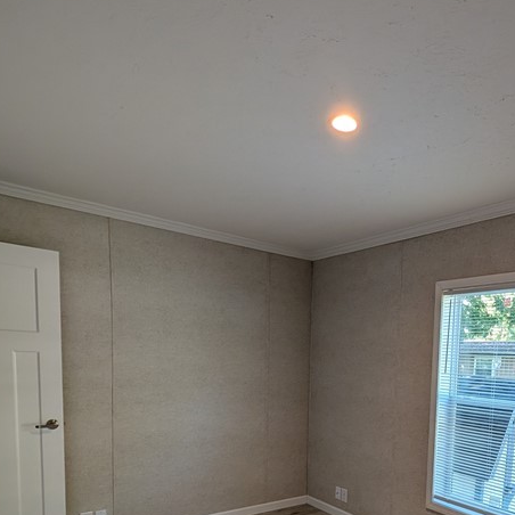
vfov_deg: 60.5
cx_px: 389
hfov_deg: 61.2
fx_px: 404
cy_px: 402
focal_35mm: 24
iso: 100
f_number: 1.7
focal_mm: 2.02
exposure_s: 1/120
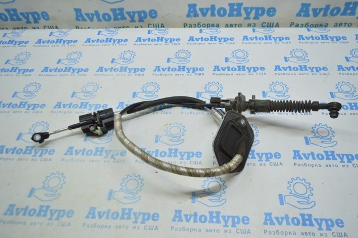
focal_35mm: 27
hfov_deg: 67.4
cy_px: 119
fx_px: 268
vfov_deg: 47.8
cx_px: 179
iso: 400
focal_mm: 18
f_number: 3.5
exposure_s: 1/100
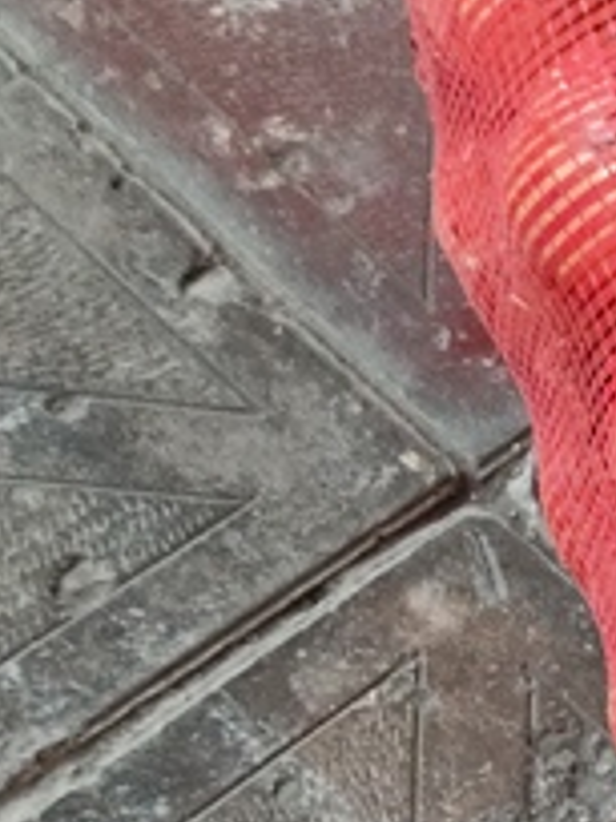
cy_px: 1042
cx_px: 1341
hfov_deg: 10.0
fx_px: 3203
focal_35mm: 135
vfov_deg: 14.1
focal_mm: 4.71
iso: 400
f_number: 1.79
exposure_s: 1/50
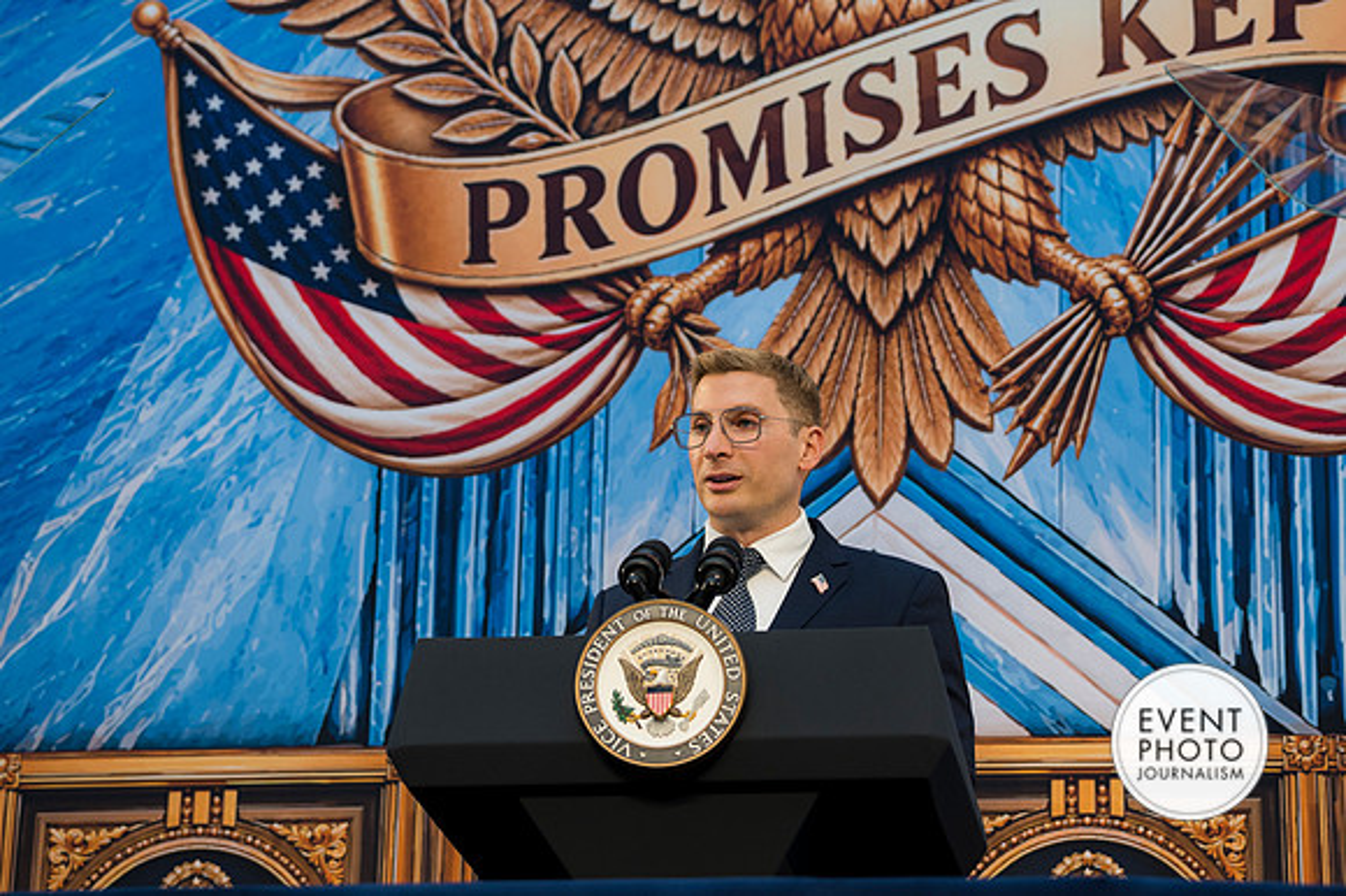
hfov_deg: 19.8
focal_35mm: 103
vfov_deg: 13.3
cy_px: 448
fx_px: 3849
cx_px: 673
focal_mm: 69
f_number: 2.8
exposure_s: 1/200
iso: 160
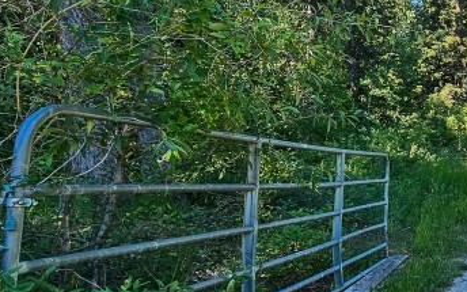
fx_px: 522
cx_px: 584
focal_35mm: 41
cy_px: 129
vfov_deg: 31.2
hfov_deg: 35.6
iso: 50
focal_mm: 2.2
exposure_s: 1/580
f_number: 2.2
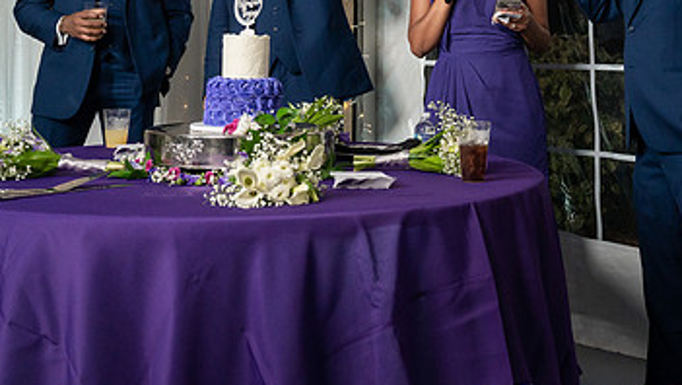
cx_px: 550
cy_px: 28
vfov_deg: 21.0
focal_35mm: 56
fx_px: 1013
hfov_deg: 35.9
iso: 1600
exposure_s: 1/200
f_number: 5.6
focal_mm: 32
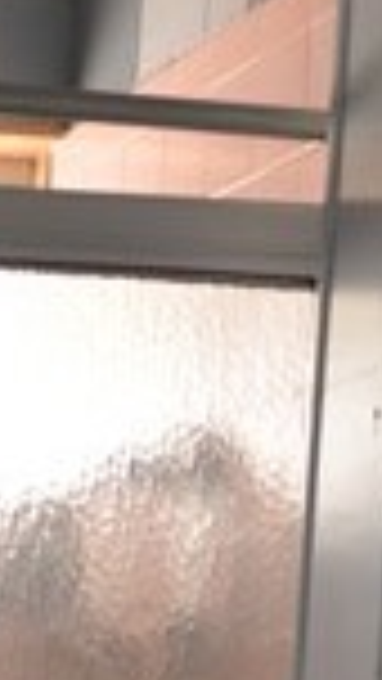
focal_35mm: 151
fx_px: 2718
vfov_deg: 11.8
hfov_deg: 7.6
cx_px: -481
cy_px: 1603
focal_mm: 20
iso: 400
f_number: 2.8
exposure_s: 1/100
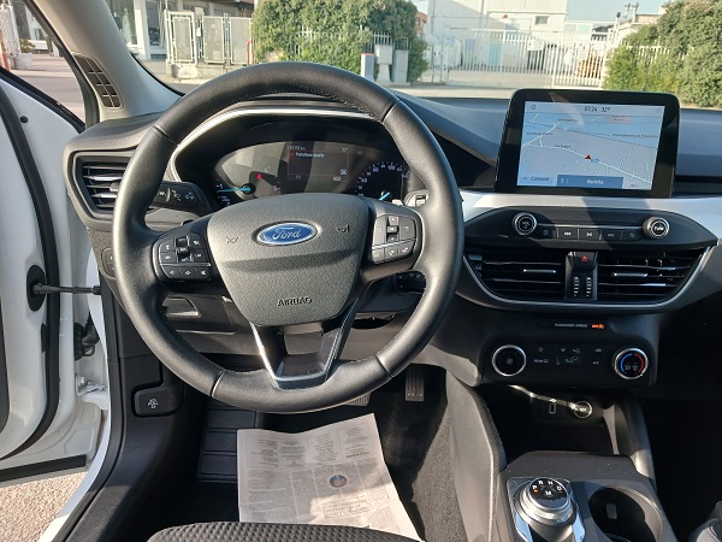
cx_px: 361
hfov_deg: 65.3
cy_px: 271
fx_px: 563
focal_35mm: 27
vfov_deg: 51.4
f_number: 1.8
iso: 32
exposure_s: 1/100
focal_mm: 3.98
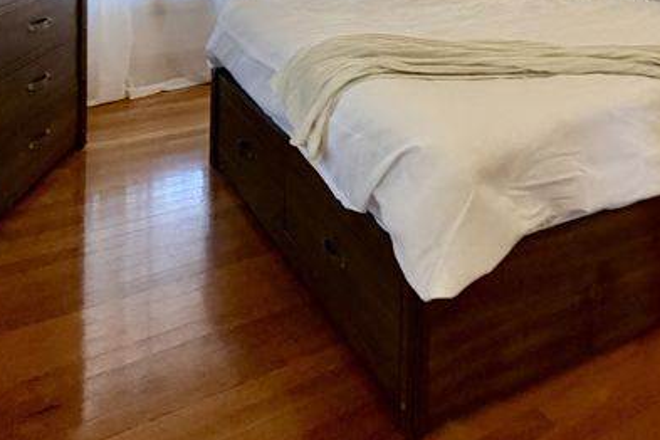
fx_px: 733
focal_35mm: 40
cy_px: -138
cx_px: 479
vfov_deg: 27.6
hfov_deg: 47.0
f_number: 2.2
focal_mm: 2.22
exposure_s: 1/50
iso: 250
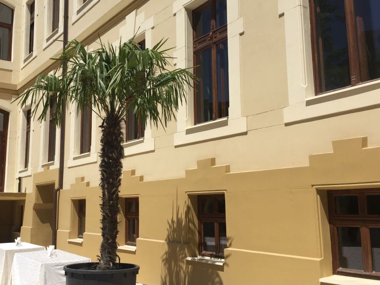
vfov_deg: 38.7
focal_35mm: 37
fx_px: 406
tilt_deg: +8.6
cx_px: 148
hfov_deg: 49.8
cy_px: 142
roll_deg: +0.3
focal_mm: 4.15
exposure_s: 1/3597
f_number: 2.2
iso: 32
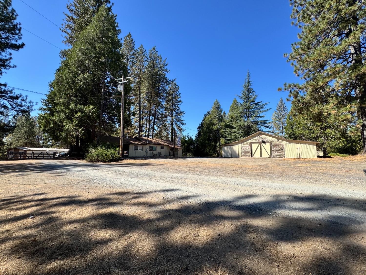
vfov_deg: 85.7
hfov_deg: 102.1
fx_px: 148
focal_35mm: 14
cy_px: 138
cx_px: 183
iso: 50
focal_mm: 2.22
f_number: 2.2
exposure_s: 1/1370
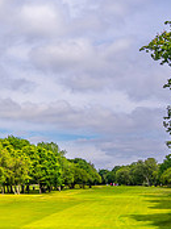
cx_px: -187
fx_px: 508
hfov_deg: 15.0
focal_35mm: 77
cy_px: 122
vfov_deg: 25.4
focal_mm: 24
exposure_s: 1/500
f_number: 7.1
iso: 200
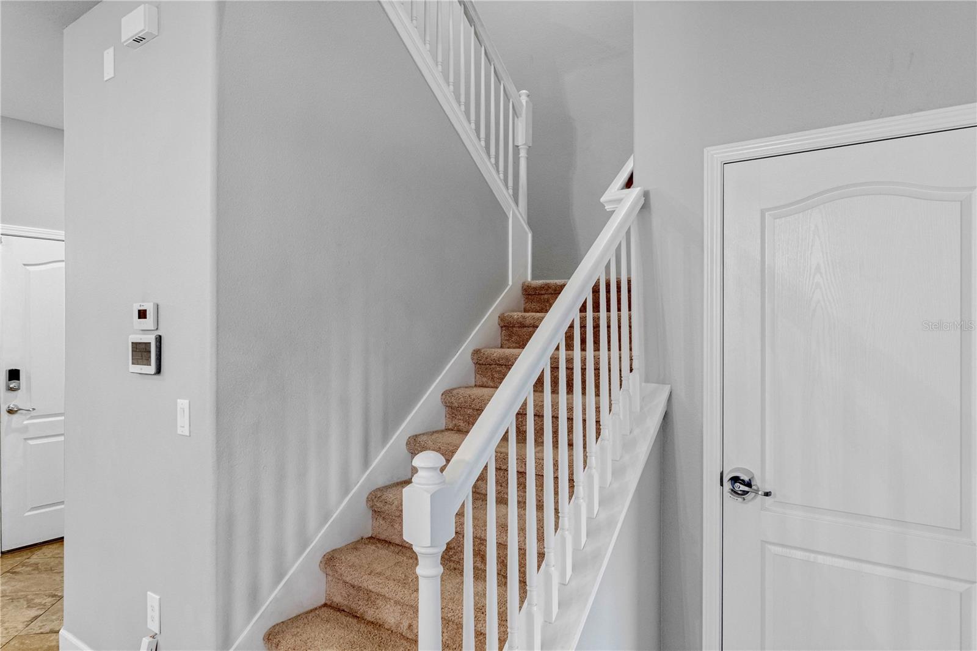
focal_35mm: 22
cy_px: 326
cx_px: 488
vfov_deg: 58.3
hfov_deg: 79.9
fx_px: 583
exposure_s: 1/40
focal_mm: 21.5
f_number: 11
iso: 1600
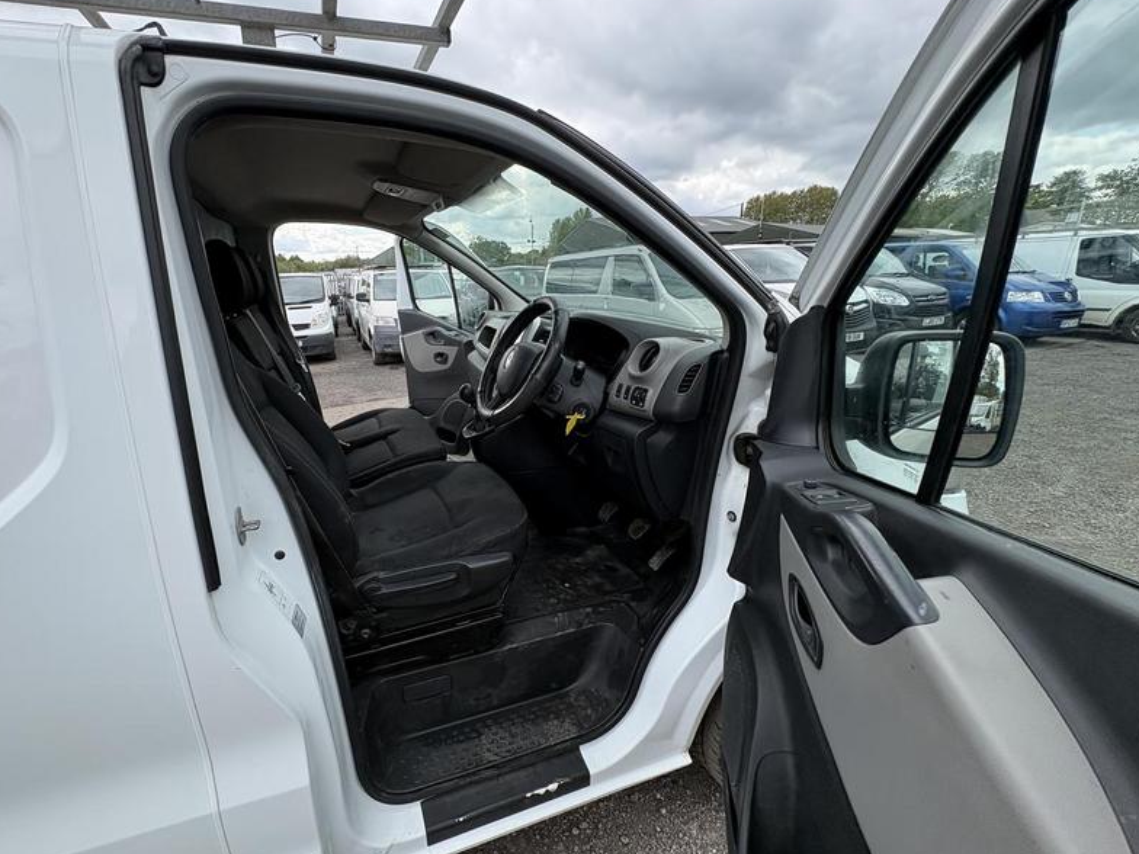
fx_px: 526
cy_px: 420
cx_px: 497
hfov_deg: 94.0
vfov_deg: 78.1
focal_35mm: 16
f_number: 2.2
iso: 64
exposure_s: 1/428
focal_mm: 2.22
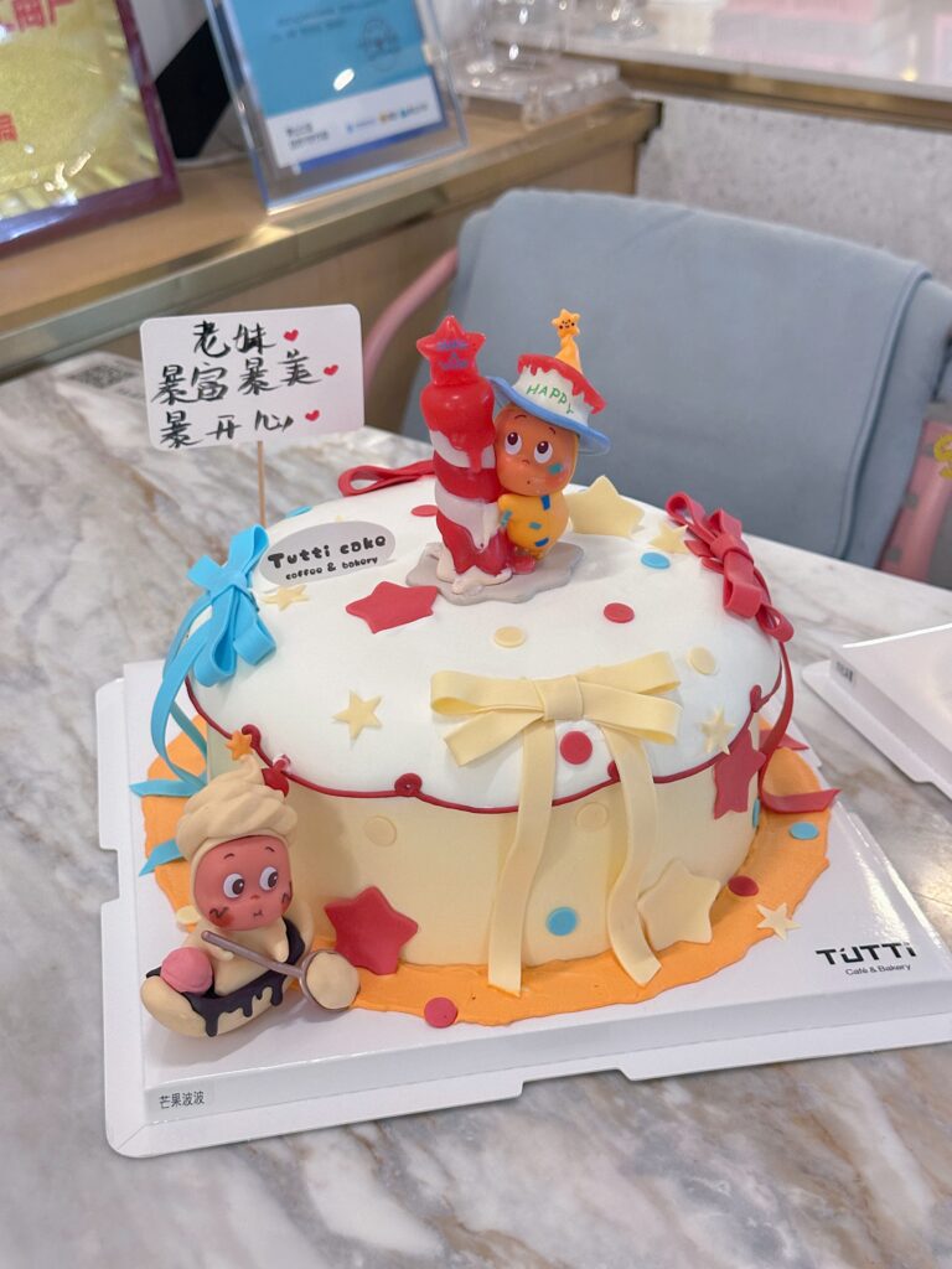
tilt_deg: -28.5
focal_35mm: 48
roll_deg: -0.6
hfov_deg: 30.3
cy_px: 634
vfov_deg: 39.7
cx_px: 476
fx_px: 1760
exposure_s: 1/50
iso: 250
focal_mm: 6.86
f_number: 1.78
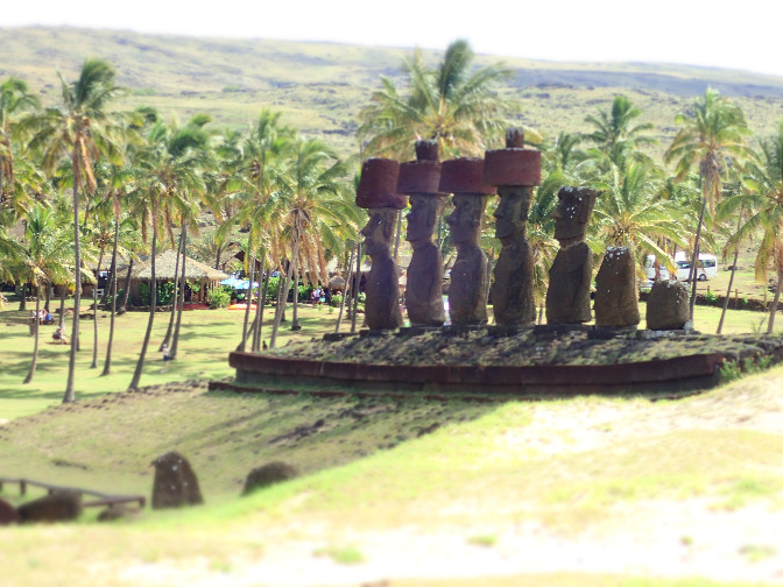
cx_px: 418
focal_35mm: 119
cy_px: 255
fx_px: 2692
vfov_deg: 12.4
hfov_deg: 16.5
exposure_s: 1/250
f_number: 4.9
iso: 100
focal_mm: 18
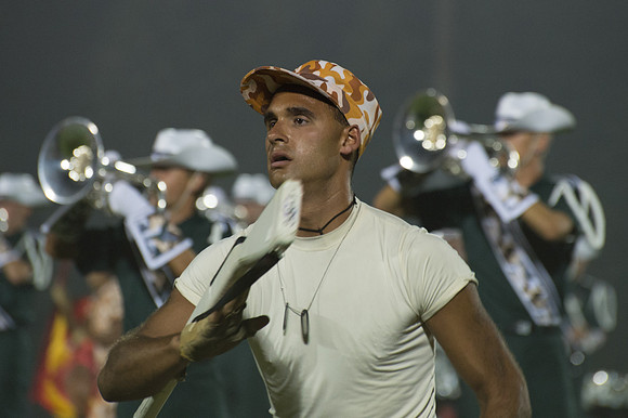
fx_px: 5420
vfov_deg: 4.4
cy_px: 109
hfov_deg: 6.6
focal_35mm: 311
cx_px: 325
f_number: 5.3
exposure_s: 1/160
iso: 2200
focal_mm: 210
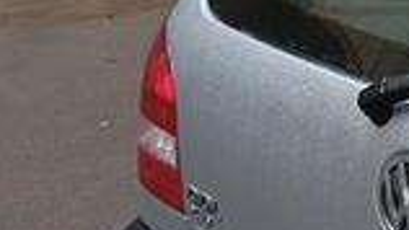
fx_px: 1812
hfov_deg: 12.0
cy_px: 101
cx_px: 712
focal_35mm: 167
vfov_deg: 7.3
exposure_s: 1/100
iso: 136
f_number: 1.8
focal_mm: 4.22
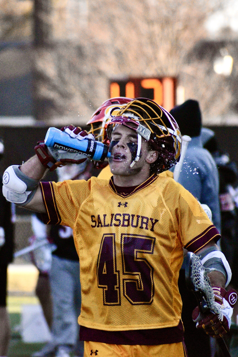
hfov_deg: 3.1
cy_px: 178
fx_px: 4462
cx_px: 119
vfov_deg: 4.6
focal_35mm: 450
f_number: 6.3
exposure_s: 1/4000
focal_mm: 300
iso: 6400
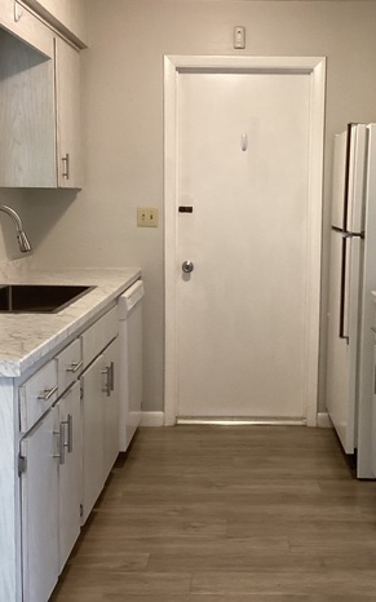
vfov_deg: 42.6
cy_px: 280
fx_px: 771
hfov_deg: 27.3
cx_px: 249
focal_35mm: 47
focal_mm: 3.3
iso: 160
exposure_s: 1/60
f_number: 2.4
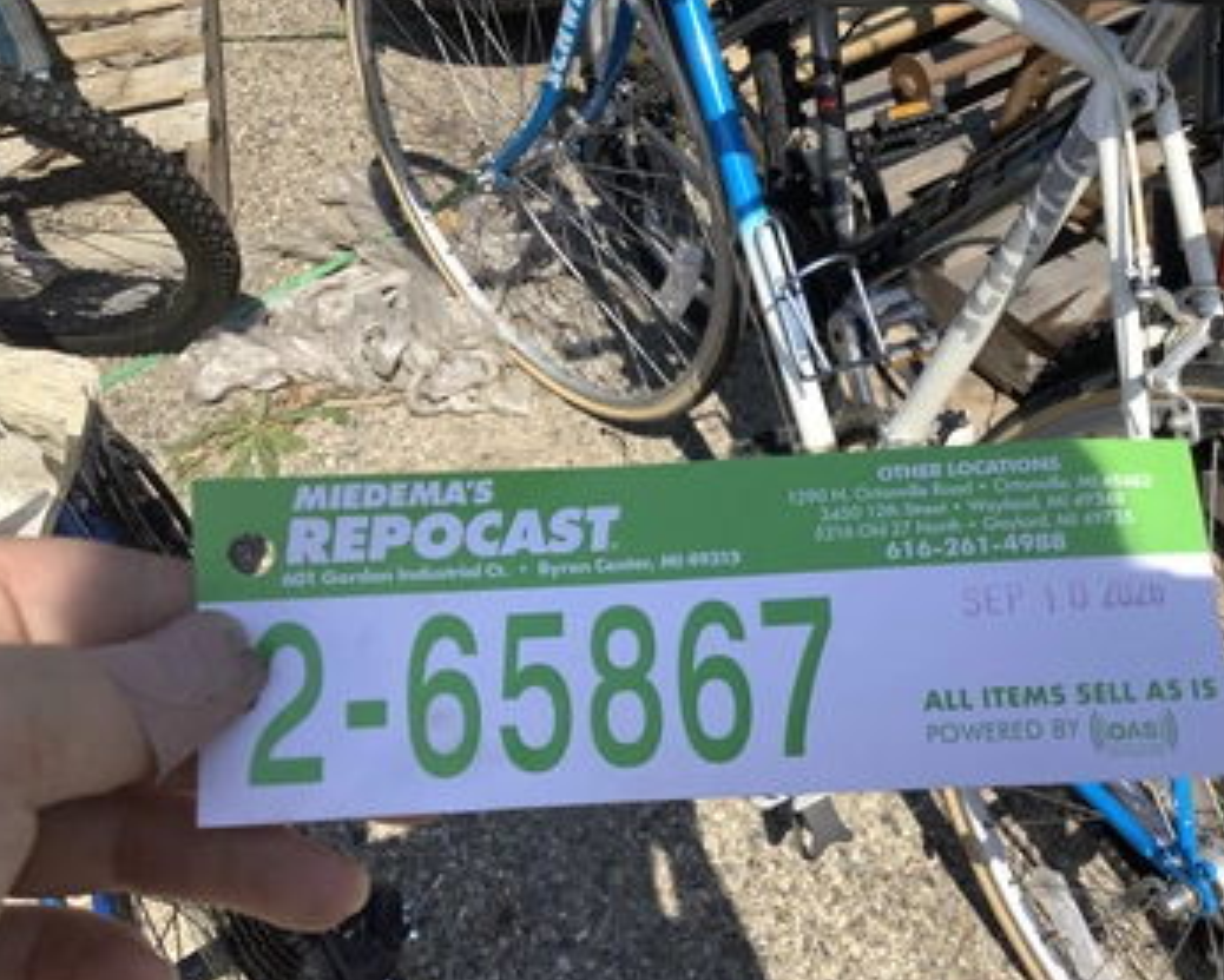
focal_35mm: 35
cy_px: 509
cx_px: 693
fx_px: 1268
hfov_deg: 51.4
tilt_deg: -46.5
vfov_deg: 42.2
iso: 25
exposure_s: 1/1404
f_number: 2.4
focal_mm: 3.3
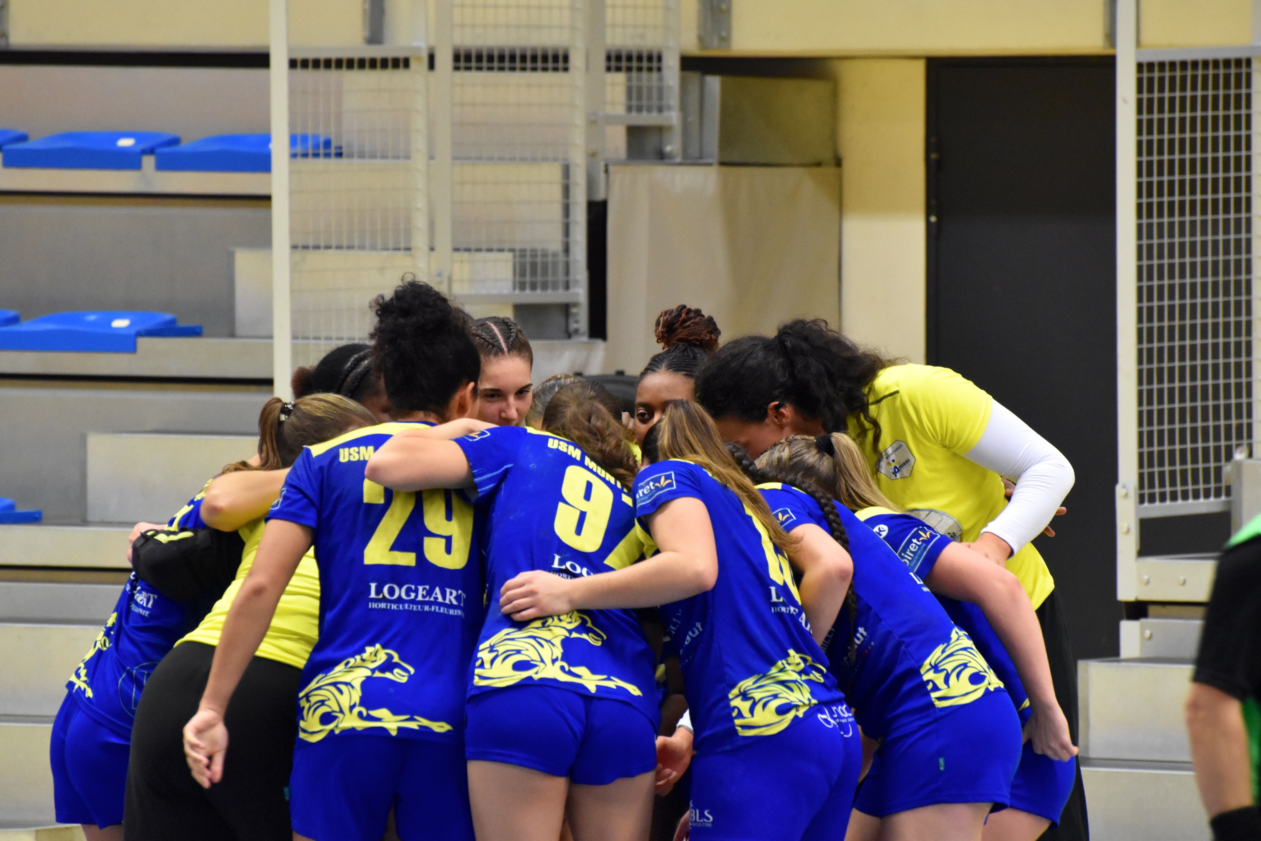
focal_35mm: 375
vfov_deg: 3.7
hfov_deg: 5.5
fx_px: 13134
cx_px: 630
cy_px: 420
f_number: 5.6
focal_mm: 250
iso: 3200
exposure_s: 1/100
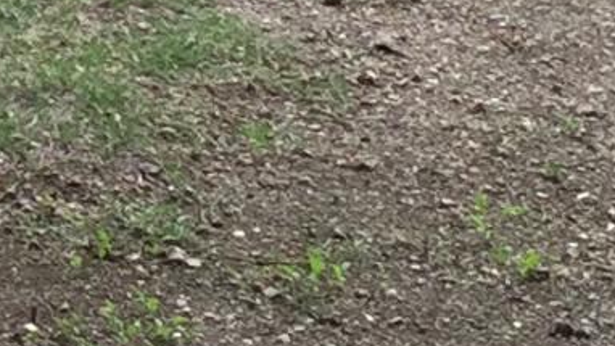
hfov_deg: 8.0
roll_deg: -0.8
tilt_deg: -10.1
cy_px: -396
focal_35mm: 248
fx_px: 4045
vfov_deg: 4.8
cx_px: -845
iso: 32
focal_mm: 4.15
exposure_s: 1/304
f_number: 2.2
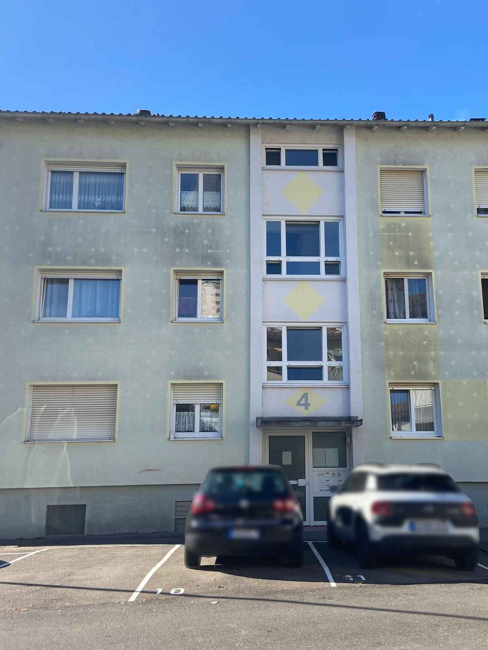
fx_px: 658
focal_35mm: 35
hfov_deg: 40.5
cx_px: 291
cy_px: 323
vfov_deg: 52.6
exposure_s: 1/1429
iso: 32
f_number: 1.8
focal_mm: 4.25
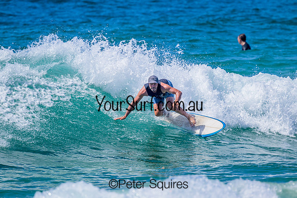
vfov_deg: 1.7
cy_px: 99
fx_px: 6601
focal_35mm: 800
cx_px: 148
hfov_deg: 2.6
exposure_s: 1/2000
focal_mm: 800
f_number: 11
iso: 640
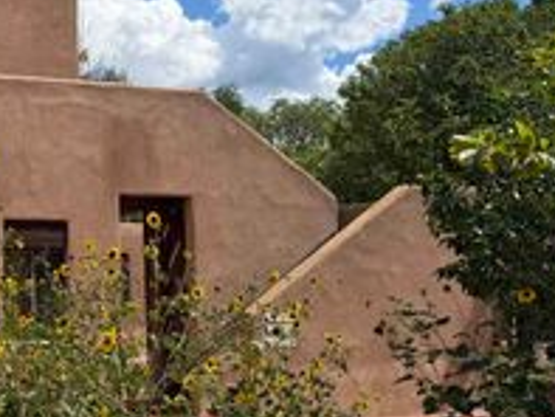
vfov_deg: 24.0
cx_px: 37
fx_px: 979
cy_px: 165
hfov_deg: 30.1
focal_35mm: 61
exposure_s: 1/4975
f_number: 1.78
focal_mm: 6.76
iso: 80
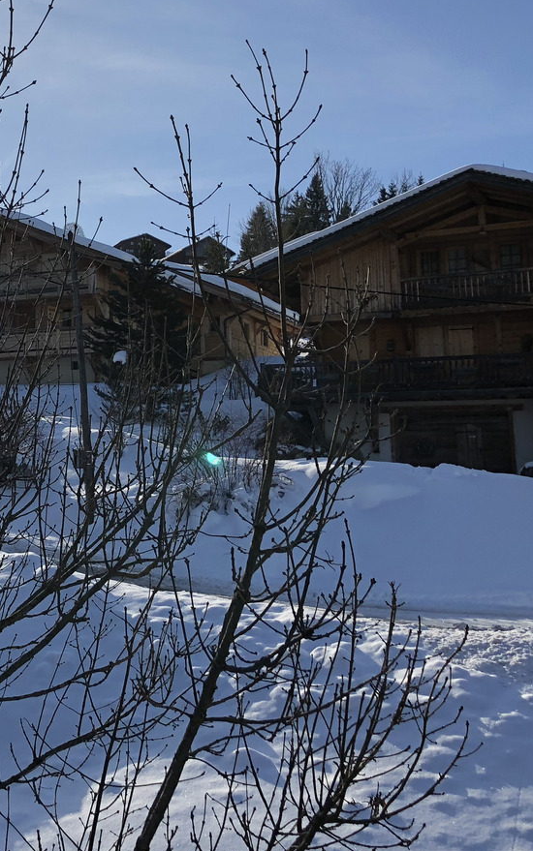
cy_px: 276
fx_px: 1254
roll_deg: -2.5
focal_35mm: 54
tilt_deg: +13.5
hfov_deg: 22.1
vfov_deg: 37.1
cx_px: -110
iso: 20
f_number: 1.8
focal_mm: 4
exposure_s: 1/3003
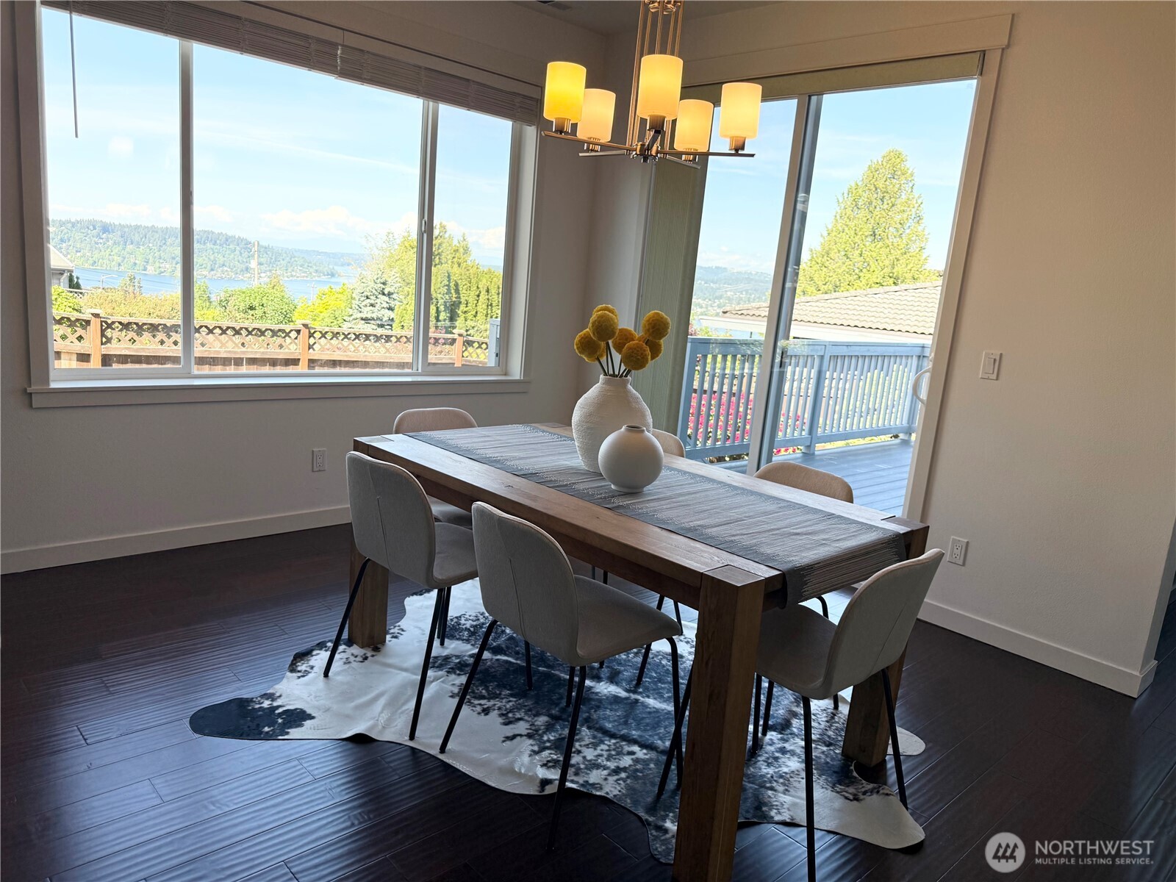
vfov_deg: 56.8
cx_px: 588
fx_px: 815
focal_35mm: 24
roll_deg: -5.0
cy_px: 441
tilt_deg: -11.1
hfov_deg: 71.6
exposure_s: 1/788
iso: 100
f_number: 1.78
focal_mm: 6.76
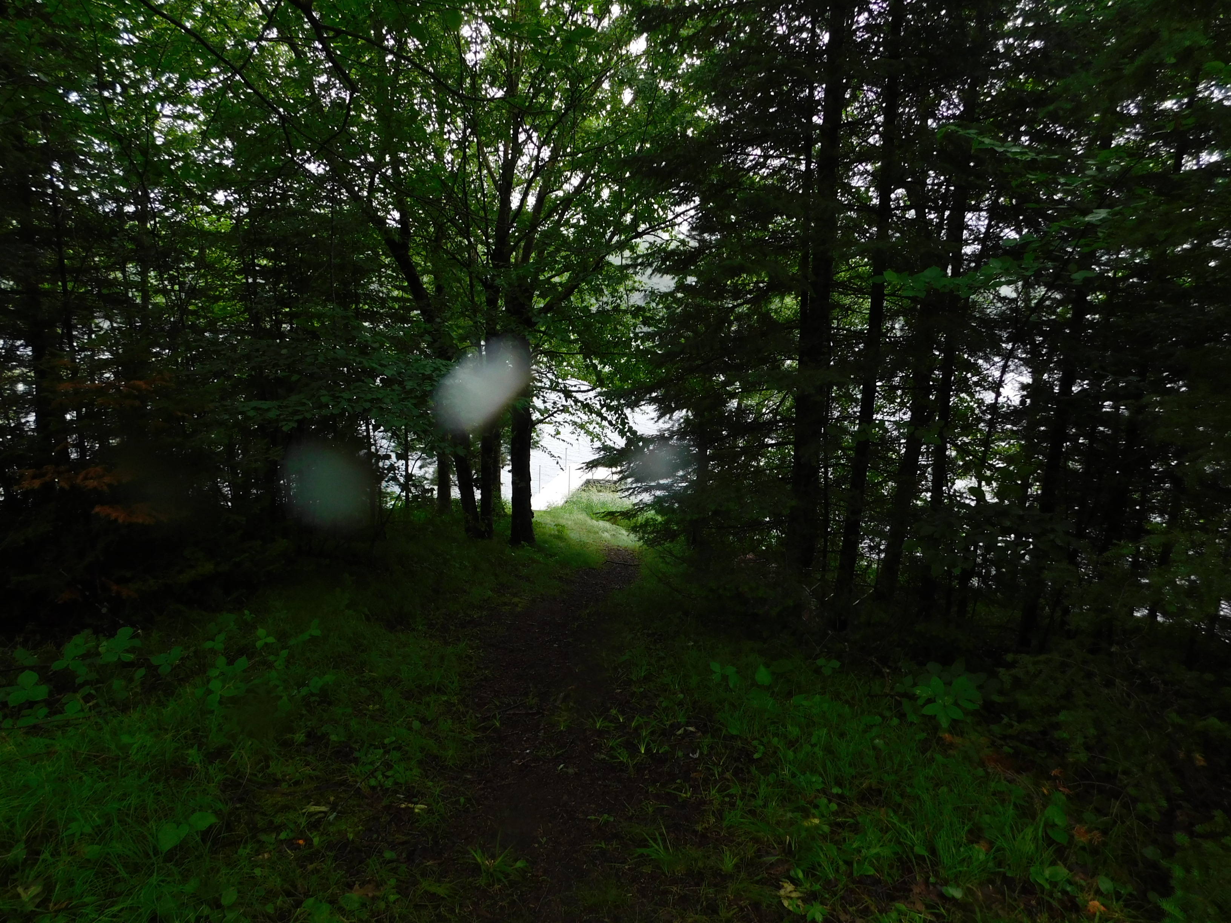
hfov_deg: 73.9
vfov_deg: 58.9
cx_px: 616
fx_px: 818
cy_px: 462
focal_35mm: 23
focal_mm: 4
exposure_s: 1/200
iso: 125
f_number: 3
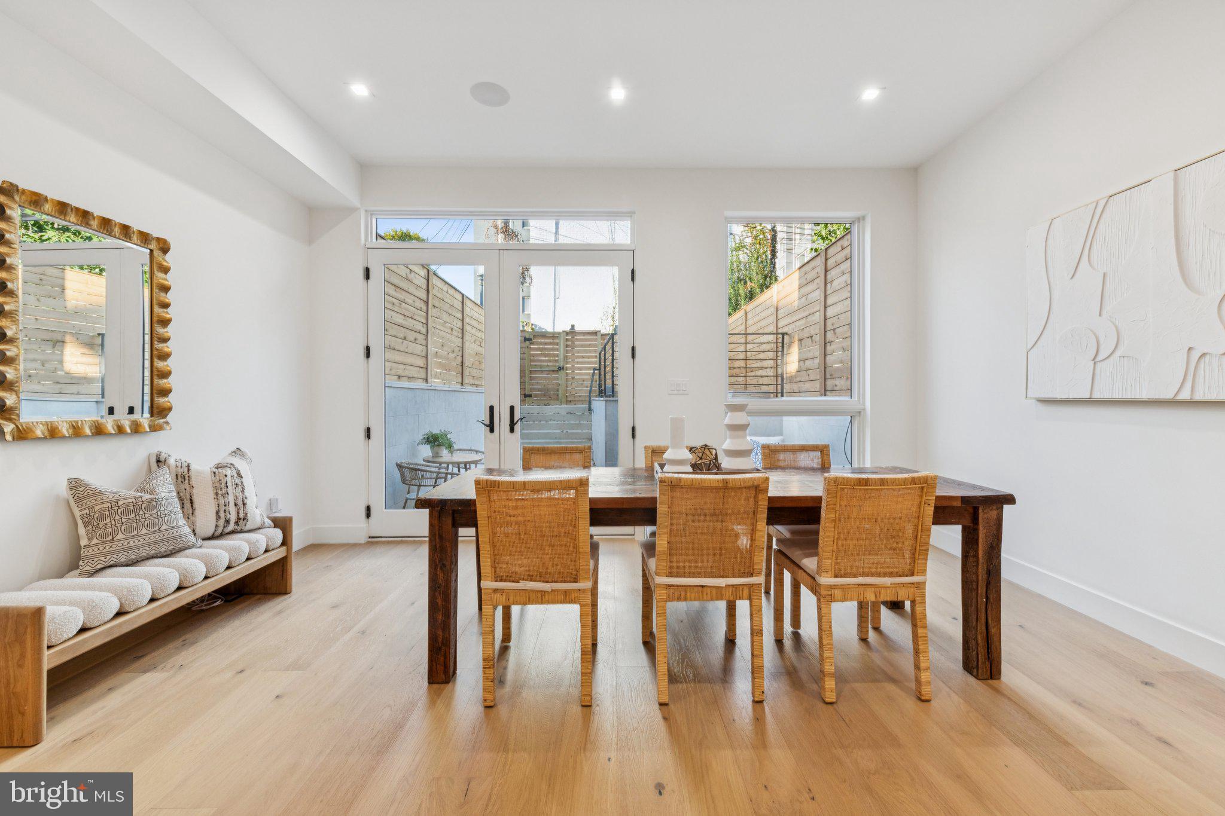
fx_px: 476
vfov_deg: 81.2
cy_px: 408
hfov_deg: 104.3
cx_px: 612
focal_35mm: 14
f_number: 10
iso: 320
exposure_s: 1/30
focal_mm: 14
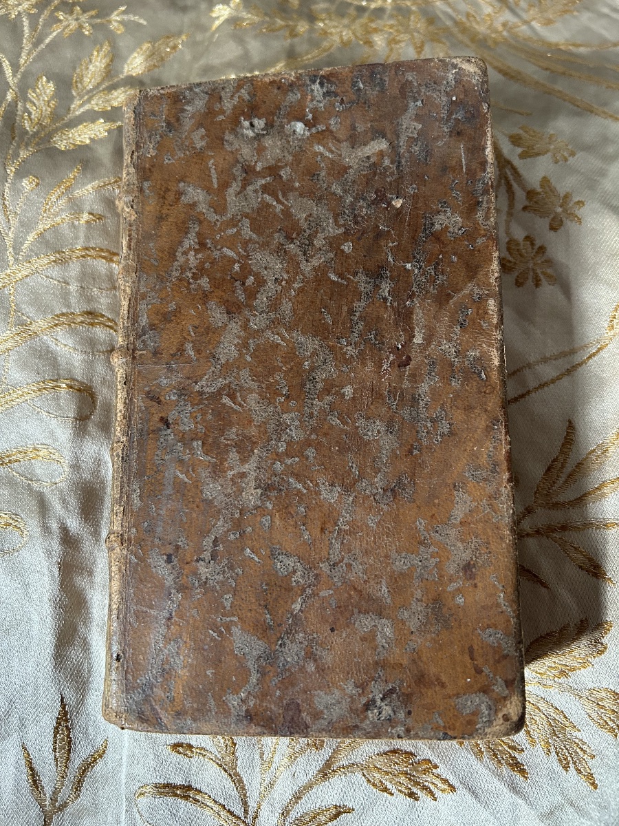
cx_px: 310
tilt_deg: -75.9
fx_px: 620
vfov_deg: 67.3
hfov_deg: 53.1
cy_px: 413
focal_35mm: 26
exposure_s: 1/60
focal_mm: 5.7
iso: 320
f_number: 1.5
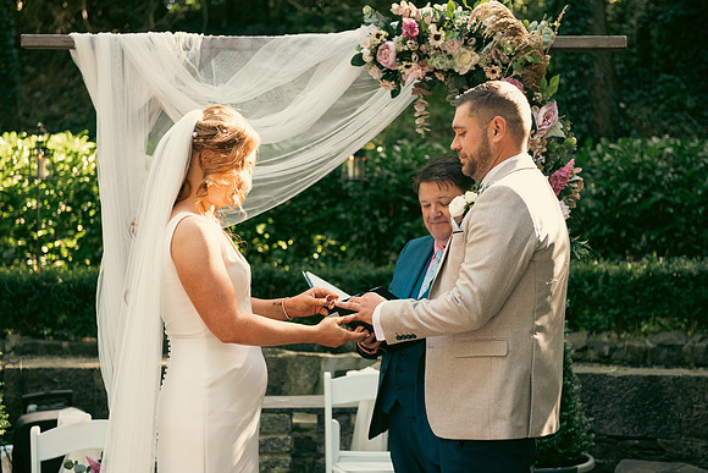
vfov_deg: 21.9
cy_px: 236
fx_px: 1220
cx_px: 354
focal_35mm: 62
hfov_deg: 32.4
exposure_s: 1/160
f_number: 3.5
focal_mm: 62
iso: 320
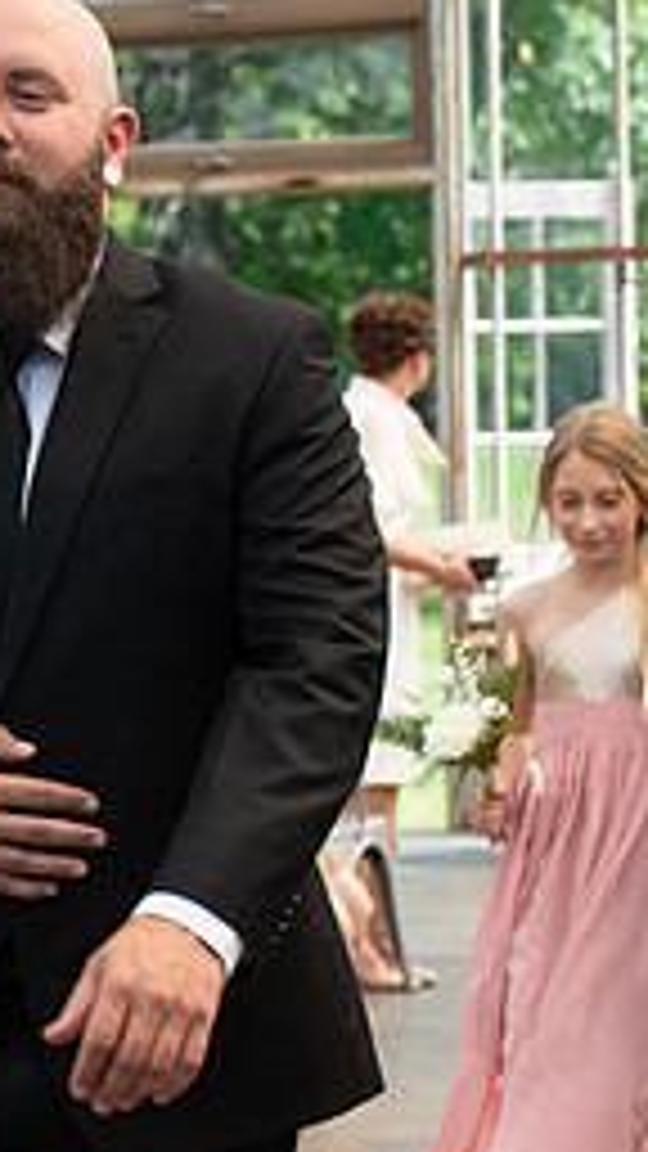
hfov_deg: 7.2
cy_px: 722
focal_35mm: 166
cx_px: -414
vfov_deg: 13.0
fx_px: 5071
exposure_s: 1/200
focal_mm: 70
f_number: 5.6
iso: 160
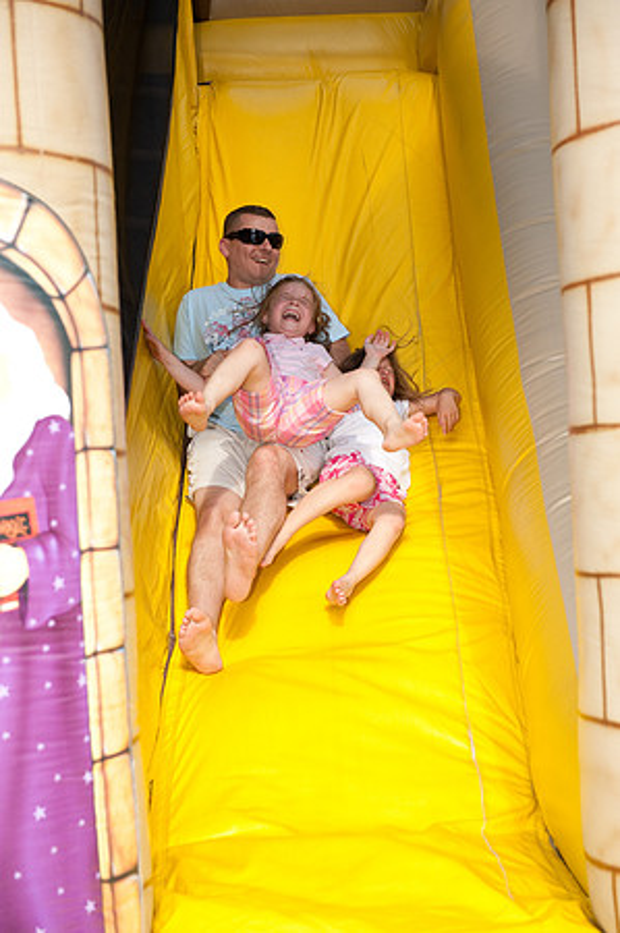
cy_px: 466
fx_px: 1709
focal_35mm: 66
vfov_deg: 30.5
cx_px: 310
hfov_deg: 20.6
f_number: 4
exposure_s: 1/500
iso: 320
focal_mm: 66
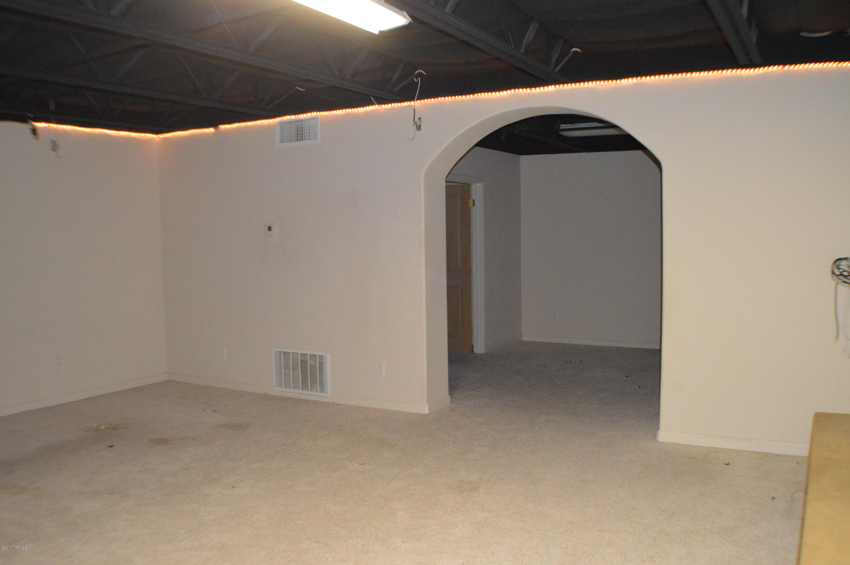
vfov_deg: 34.1
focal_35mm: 39
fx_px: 920
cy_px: 282
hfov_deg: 49.6
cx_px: 425
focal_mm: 26
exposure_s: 1/60
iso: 3200
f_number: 4
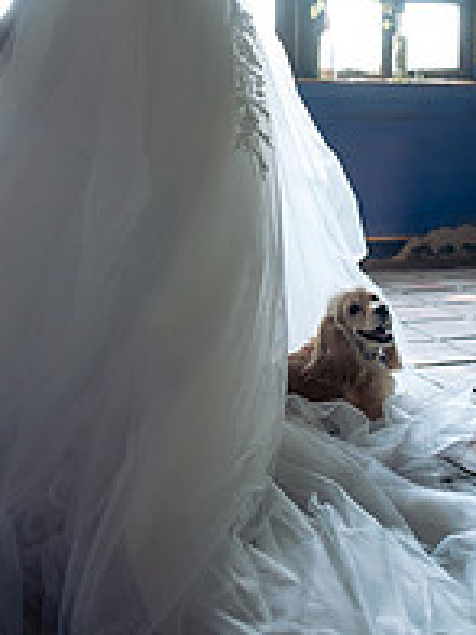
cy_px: 107
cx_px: 251
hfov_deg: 27.5
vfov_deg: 34.8
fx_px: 972
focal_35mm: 53
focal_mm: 24
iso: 800
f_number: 2.8
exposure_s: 1/100
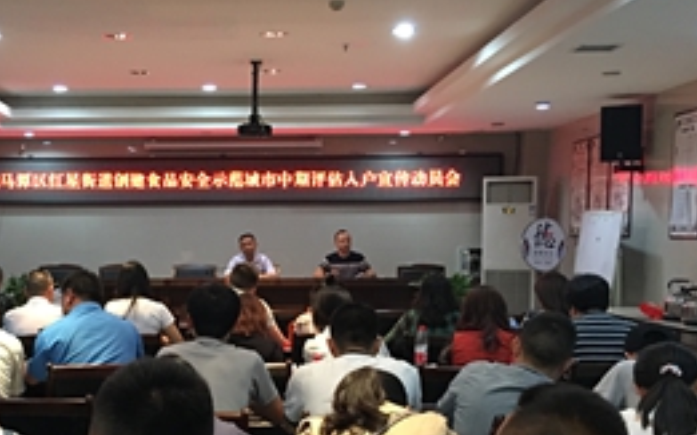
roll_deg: +0.3
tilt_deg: -4.8
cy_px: 356
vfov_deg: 21.7
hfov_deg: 34.1
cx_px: 214
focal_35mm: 59
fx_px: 1120
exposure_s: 1/10
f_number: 2.2
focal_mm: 4.15
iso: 80
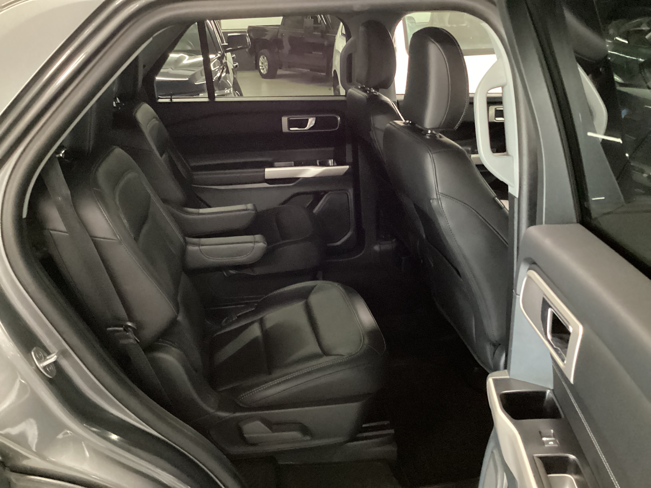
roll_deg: +2.1
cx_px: 326
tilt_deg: -23.2
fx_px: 583
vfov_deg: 45.4
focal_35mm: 31
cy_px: 244
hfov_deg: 58.4
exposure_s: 1/17
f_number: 2.4
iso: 800
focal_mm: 3.3
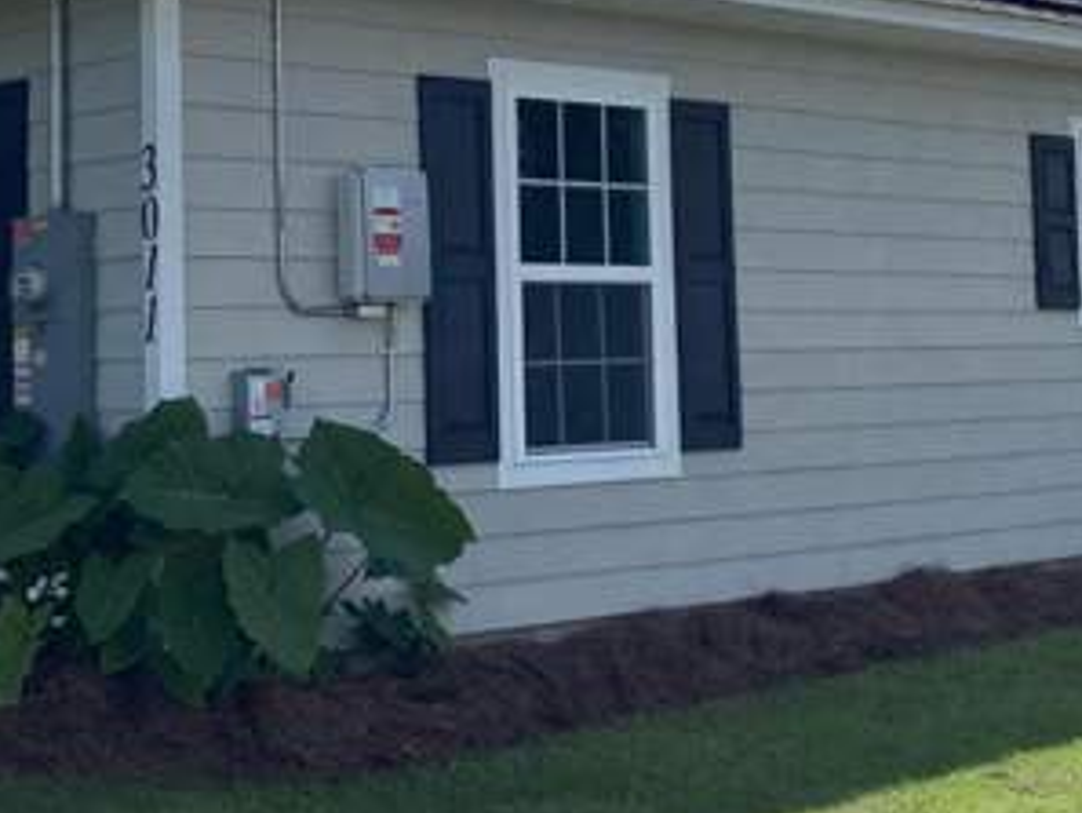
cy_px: 193
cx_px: 339
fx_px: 2189
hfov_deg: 27.6
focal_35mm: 70
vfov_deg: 20.8
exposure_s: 1/5495
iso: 32
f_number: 1.8
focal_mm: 4.25
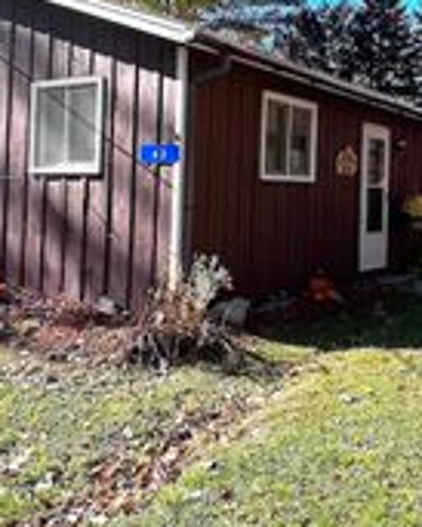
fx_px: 577
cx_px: 363
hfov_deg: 38.0
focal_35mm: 37
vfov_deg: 48.2
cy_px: 174
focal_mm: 1.57
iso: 32
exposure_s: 1/329
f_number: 1.8
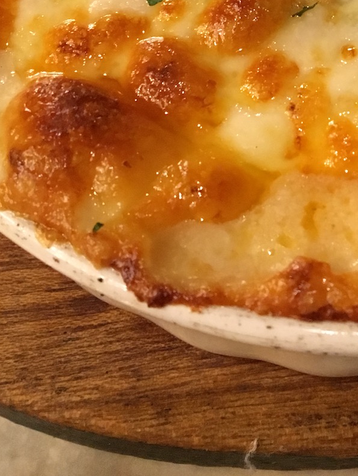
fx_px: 964
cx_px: 375
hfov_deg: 20.2
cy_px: -50
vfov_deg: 25.7
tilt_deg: -51.6
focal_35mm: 70
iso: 200
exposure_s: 1/15
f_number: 2.2
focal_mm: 4.15
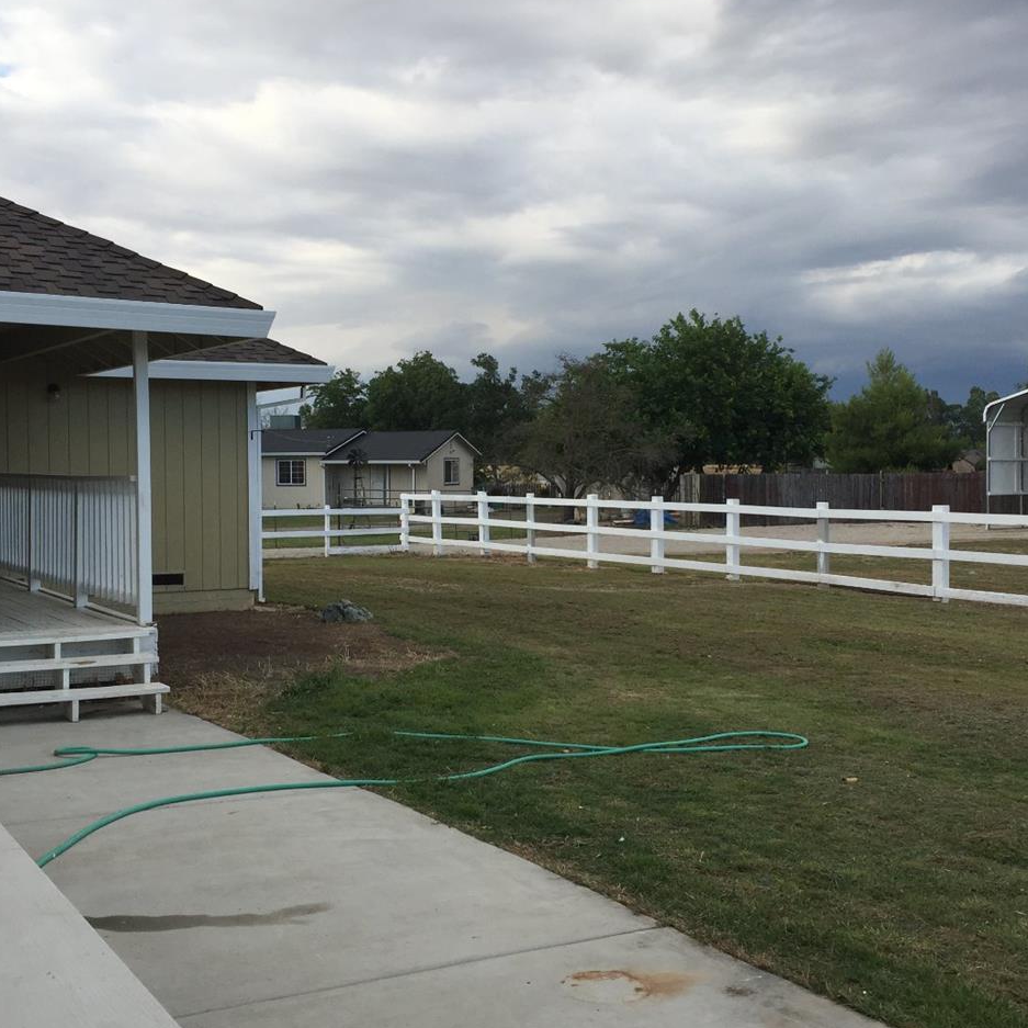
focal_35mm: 41
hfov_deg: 40.9
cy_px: 516
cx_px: 500
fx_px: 1378
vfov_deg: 40.9
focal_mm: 4.15
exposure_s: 1/1068
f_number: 2.2
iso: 32
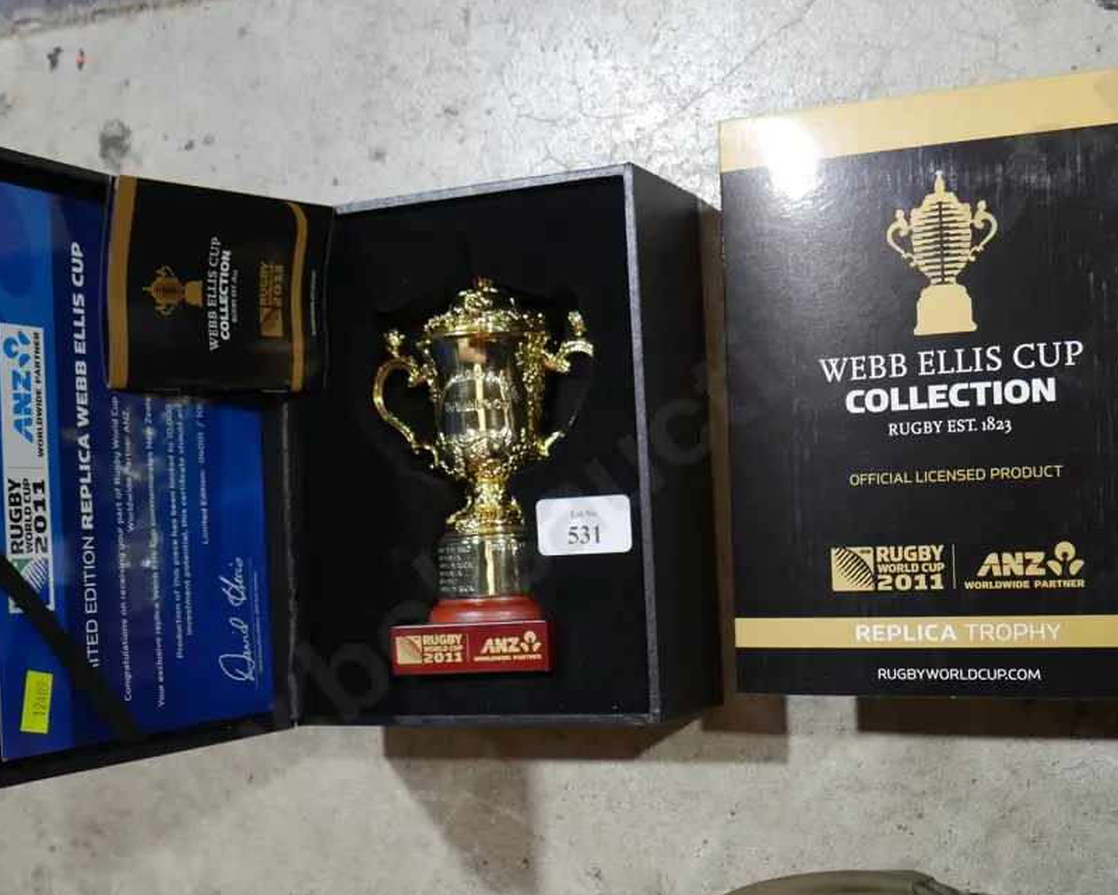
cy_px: 466
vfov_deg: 30.2
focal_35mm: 50
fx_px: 1654
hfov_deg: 37.3
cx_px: 634
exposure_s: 1/60
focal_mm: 20
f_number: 4.4
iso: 400
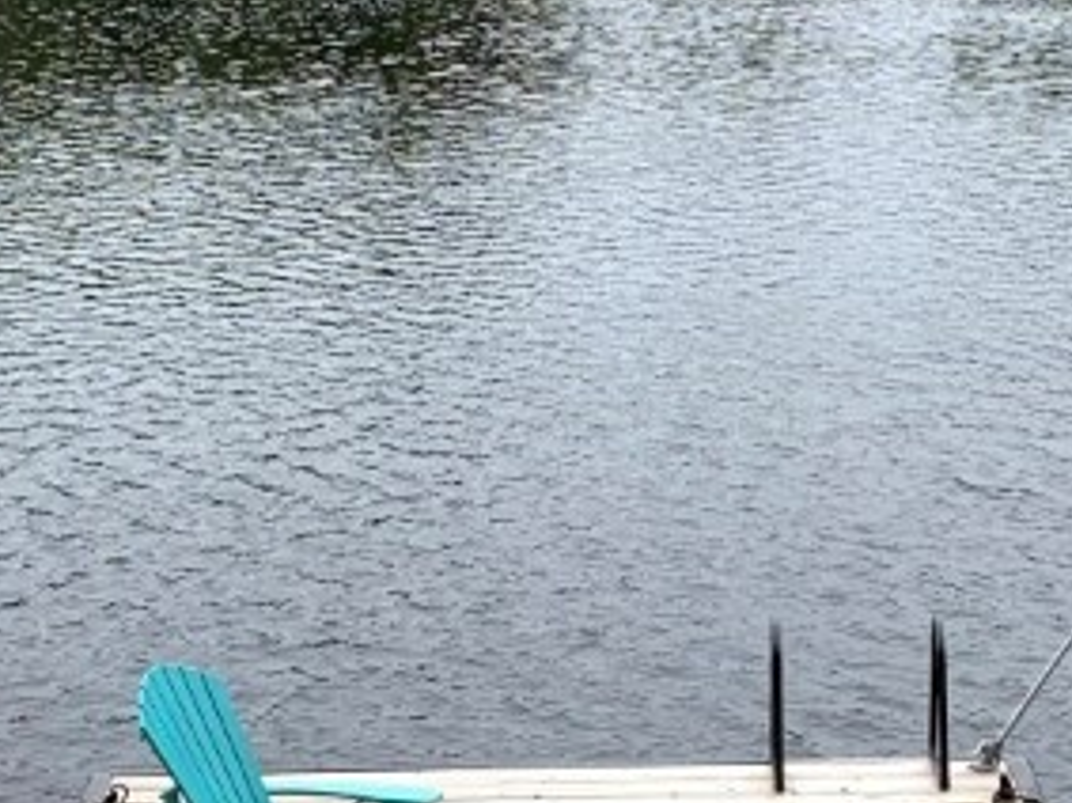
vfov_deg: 15.6
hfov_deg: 20.9
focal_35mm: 94
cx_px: 564
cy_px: 689
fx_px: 2910
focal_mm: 4.25
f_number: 1.8
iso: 25
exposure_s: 1/871
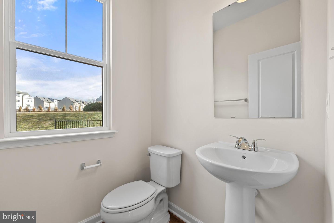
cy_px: 112
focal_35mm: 15
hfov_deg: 100.4
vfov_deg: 77.3
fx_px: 139
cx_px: 167
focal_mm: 10
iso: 100
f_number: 9
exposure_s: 1/4
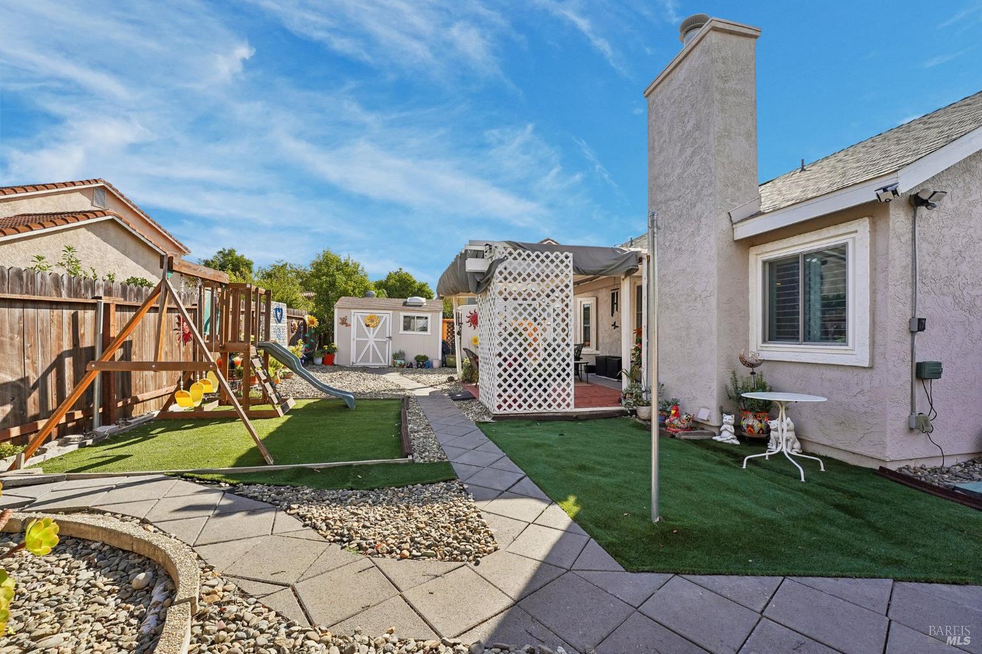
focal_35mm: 14
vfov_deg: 81.2
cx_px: 491
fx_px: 382
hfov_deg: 104.3
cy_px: 327
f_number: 9
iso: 640
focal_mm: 14
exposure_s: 1/640
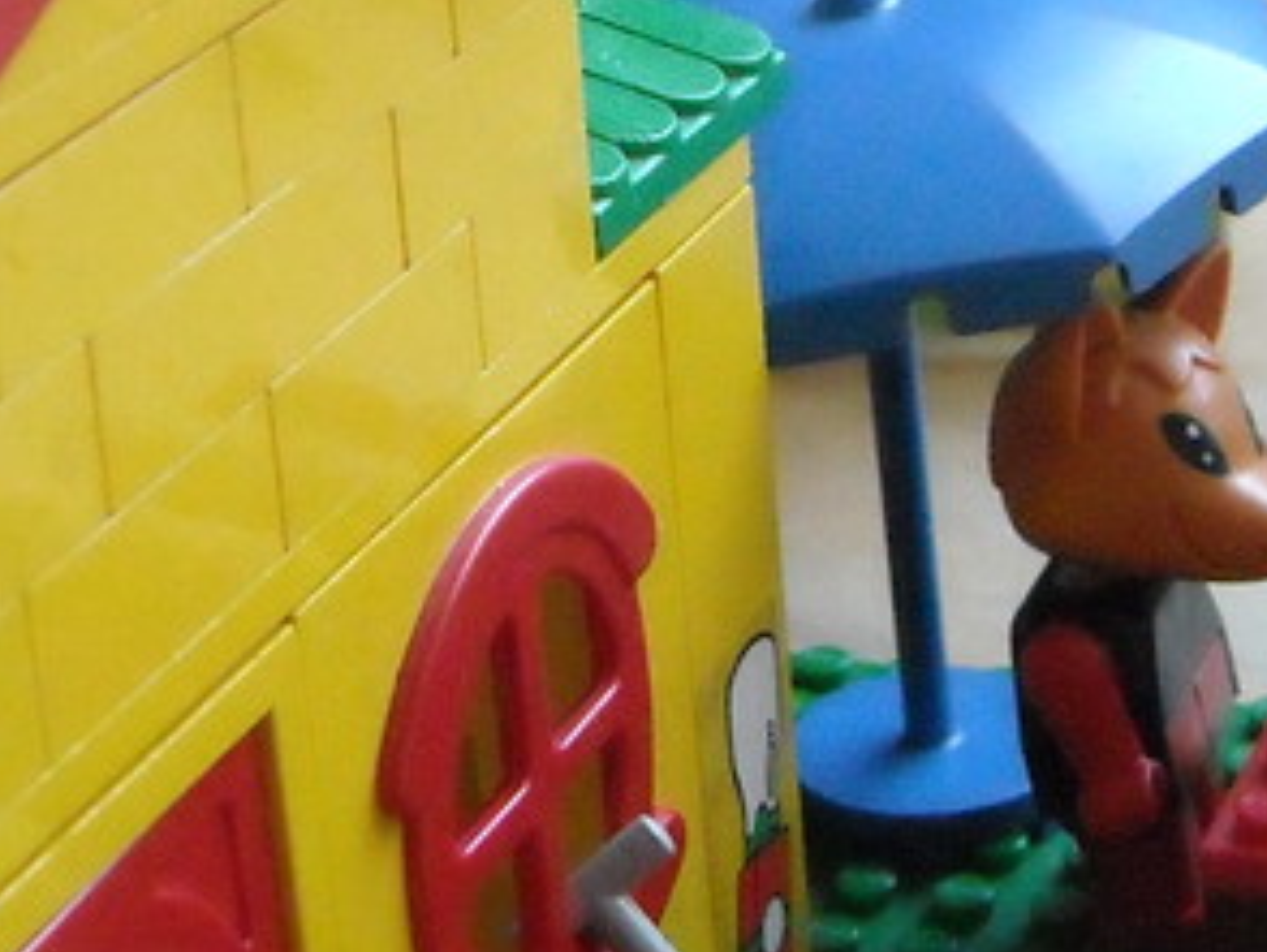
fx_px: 3920
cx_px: 418
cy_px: 174
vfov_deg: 13.8
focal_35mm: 107
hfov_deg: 18.3
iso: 800
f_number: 2.8
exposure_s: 1/91
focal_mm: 5.7
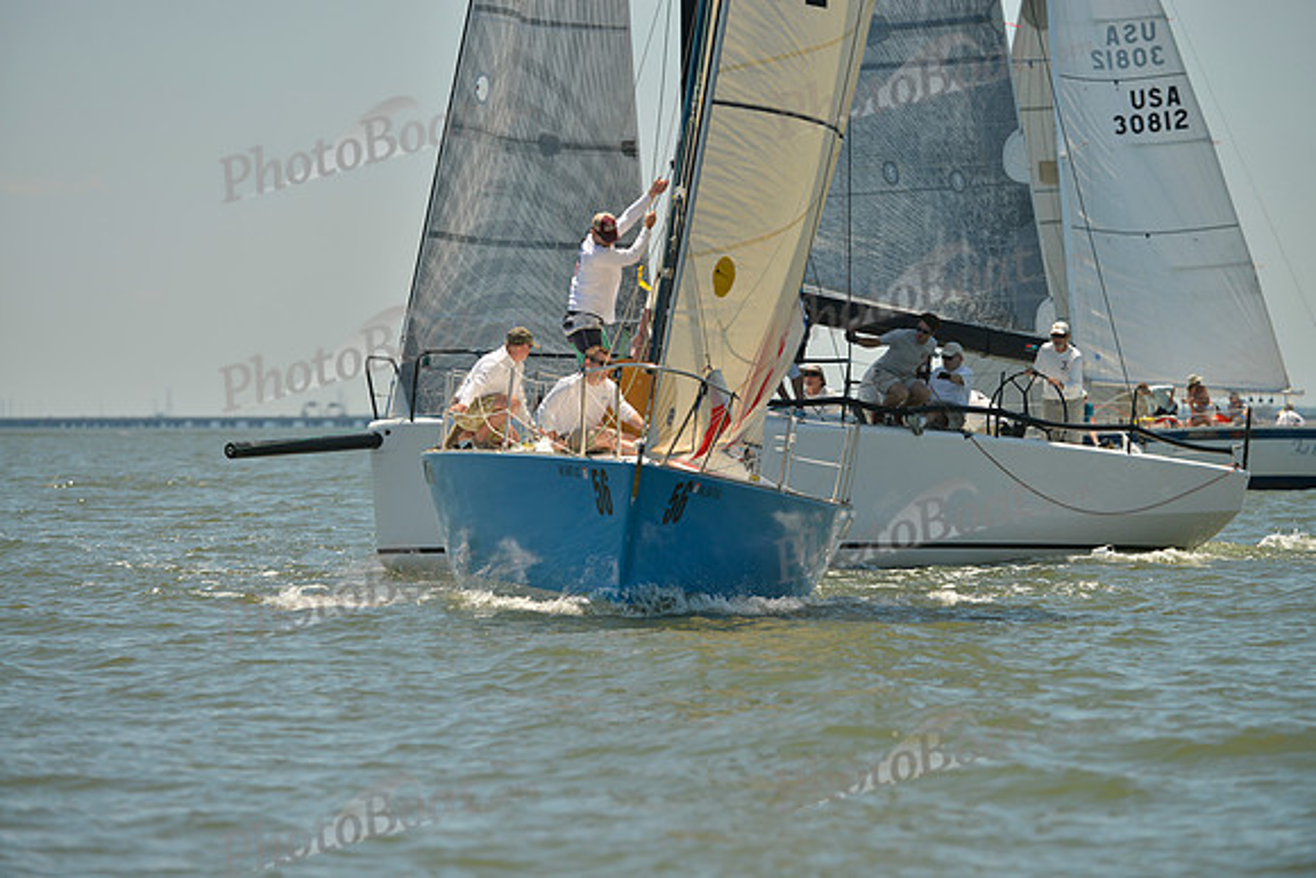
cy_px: 439
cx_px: 658
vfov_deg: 5.1
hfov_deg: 7.6
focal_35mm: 270
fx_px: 9872
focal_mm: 270
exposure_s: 1/1600
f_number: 5.6
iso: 200
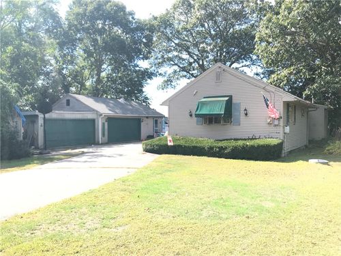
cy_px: 128
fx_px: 276
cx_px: 170
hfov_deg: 63.4
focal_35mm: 28
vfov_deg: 49.7
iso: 20
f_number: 1.8
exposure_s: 1/643
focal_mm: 3.99
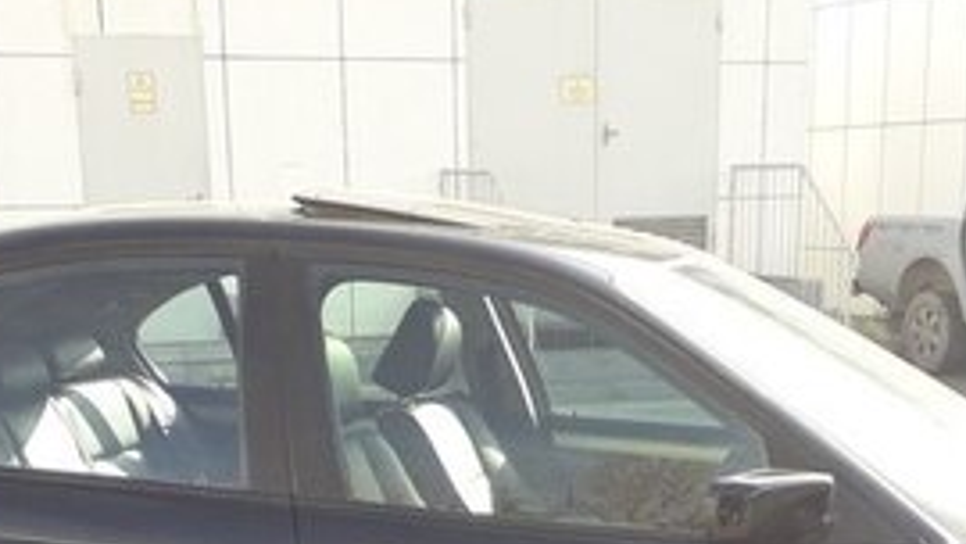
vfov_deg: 15.8
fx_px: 1845
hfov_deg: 29.3
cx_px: 555
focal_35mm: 72
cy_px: 725
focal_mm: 3.6
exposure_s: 1/375
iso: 40
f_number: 1.9
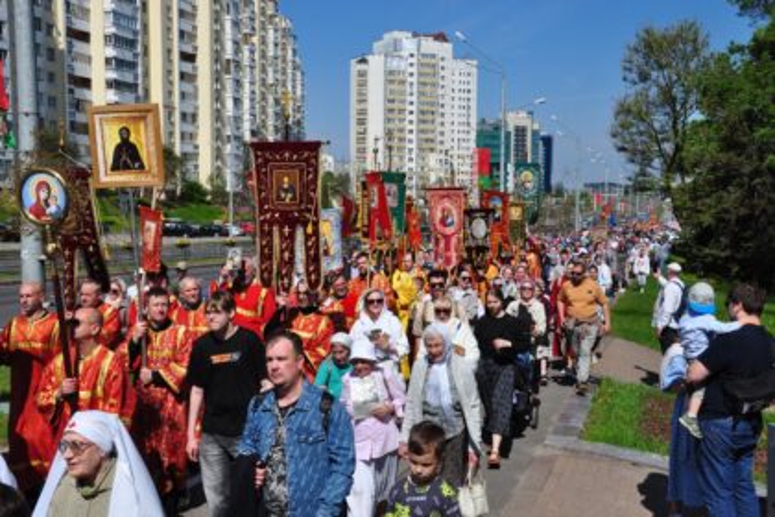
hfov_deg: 41.1
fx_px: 1033
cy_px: 258
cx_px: 388
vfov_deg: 28.1
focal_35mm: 48
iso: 400
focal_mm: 32
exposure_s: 1/800
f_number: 13
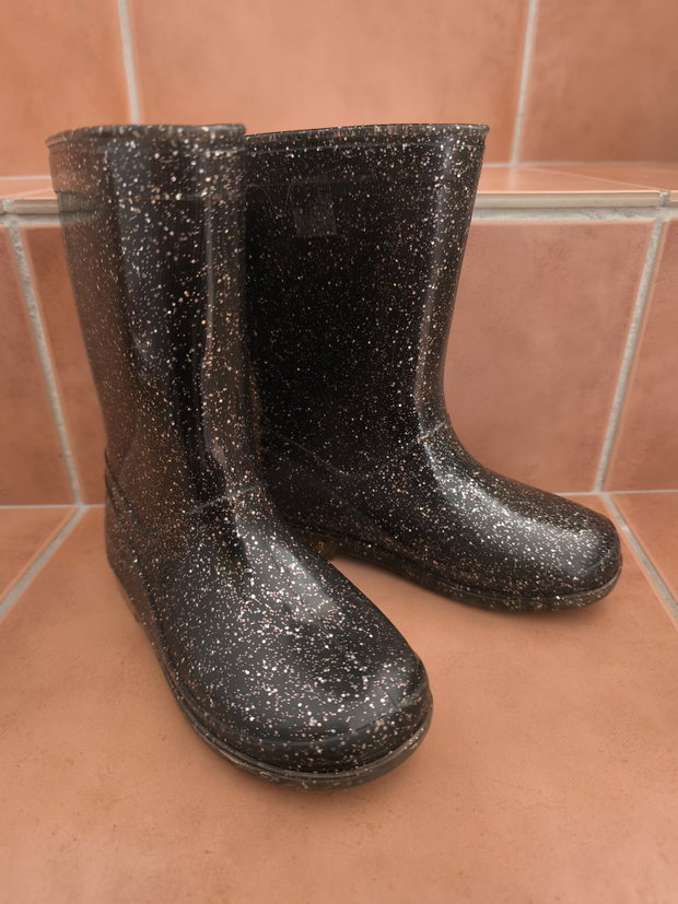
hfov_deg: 58.9
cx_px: 339
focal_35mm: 23
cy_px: 452
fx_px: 601
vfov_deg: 73.9
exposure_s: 1/33.3
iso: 1000
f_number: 1.6
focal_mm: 6.57
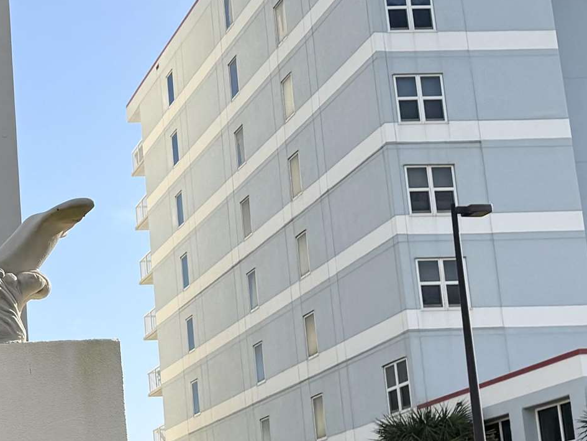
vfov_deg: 18.7
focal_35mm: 78
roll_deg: +3.3
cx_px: -167
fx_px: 1323
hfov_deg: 22.5
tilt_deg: +11.6
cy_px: 374
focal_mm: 6.76
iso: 80
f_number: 1.78
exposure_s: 1/2801
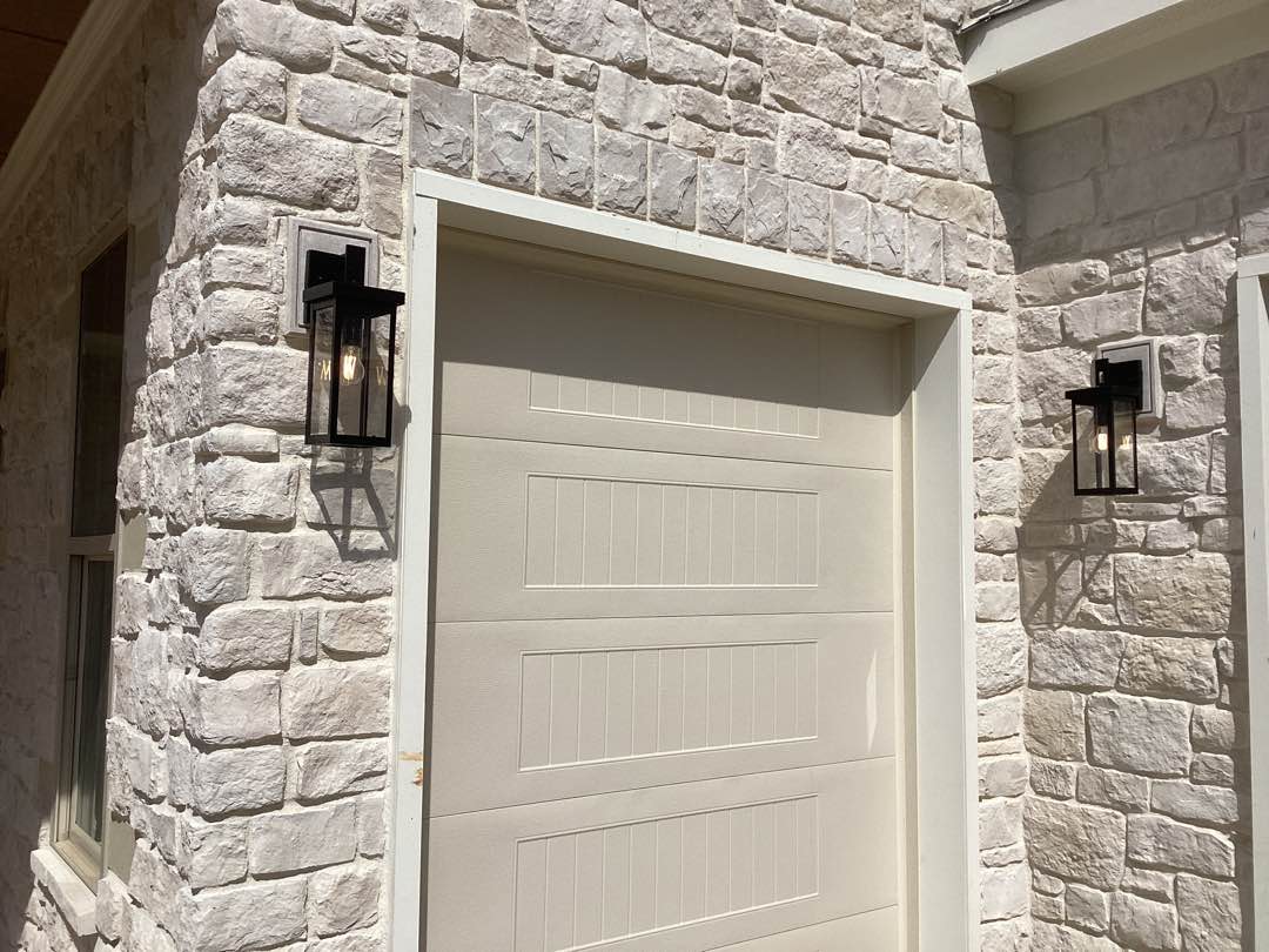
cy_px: 476
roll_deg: -2.2
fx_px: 1136
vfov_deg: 45.4
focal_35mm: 31
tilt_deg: +7.0
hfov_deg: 58.4
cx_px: 634
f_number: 2.4
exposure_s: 1/3704
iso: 25
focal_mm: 3.3
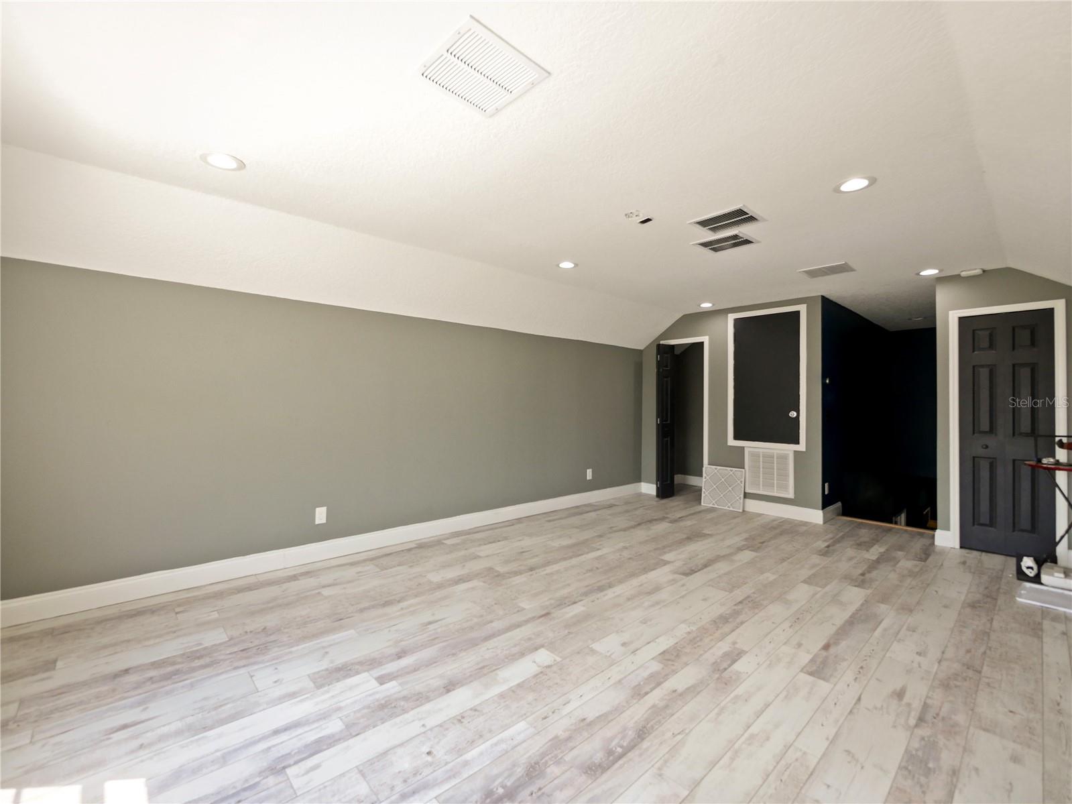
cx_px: 536
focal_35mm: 14
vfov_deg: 85.7
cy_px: 402
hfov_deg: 102.1
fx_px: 434
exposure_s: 1/125
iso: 800
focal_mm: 7
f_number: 4
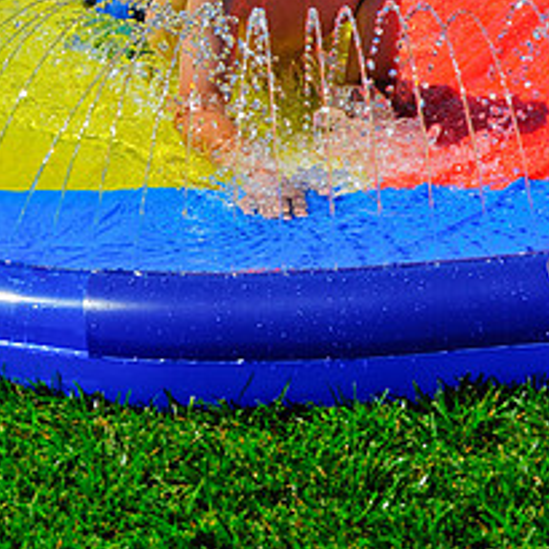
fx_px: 3517
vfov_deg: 8.9
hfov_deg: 8.9
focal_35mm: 196
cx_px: 291
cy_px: -40
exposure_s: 1/800
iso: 400
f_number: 11
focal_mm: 70
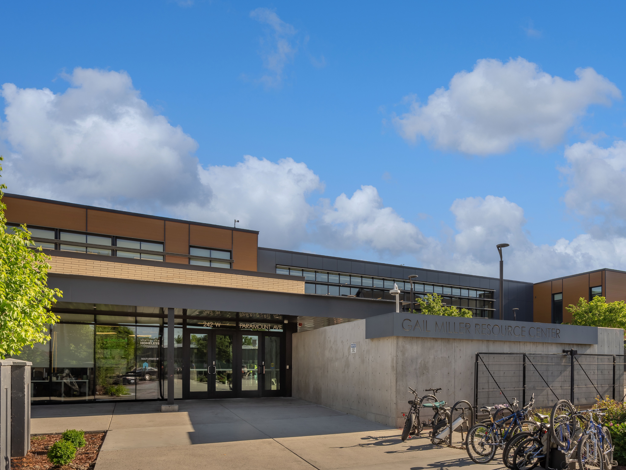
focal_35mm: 24
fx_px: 434
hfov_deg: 70.7
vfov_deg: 56.7
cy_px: 216
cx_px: 381
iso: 100
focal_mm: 17
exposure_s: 1/30
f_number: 16
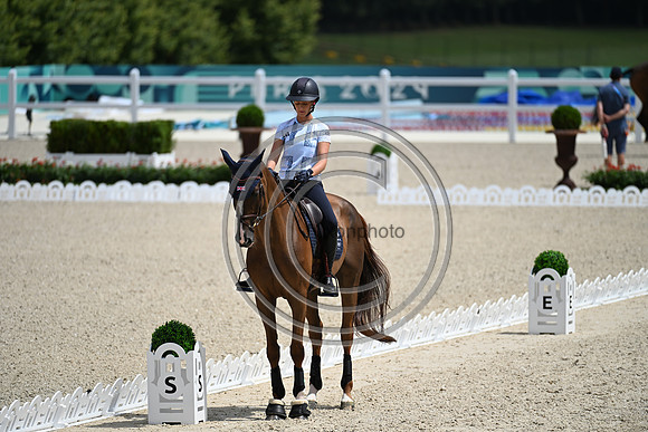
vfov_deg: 3.9
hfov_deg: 5.9
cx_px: 324
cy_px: 216
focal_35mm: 350
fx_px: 6301
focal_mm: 350
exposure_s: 1/1250
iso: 100
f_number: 4.5
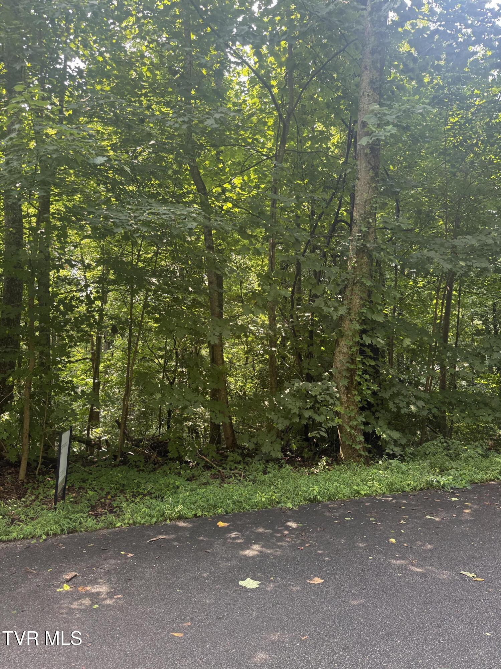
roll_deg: -0.6
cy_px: 334
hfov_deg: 56.8
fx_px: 463
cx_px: 250
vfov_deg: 71.6
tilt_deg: +3.5
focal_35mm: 24
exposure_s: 1/180
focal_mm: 6.76
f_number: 1.78
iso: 125
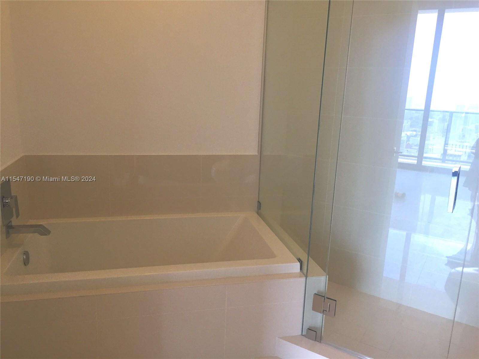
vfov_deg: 48.2
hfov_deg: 61.7
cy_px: 180
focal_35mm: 29
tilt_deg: -11.5
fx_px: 401
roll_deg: -2.5
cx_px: 240
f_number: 2.2
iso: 50
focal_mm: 4.15
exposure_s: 1/30
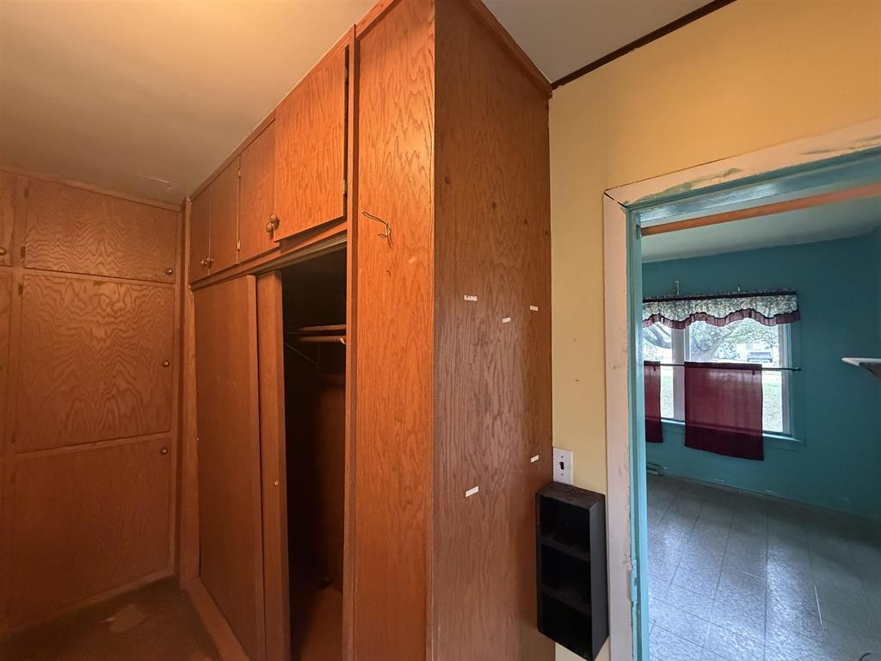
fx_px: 356
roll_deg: +0.4
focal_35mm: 14
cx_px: 440
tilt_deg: +0.9
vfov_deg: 85.7
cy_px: 330
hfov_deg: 102.1
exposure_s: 1/60
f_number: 2.2
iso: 800
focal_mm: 2.22
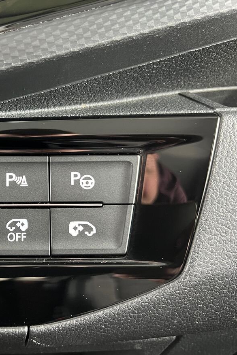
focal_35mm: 37
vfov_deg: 51.9
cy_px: 182
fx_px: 365
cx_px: 22
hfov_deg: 33.9
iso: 400
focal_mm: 5.7
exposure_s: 1/33
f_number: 1.5
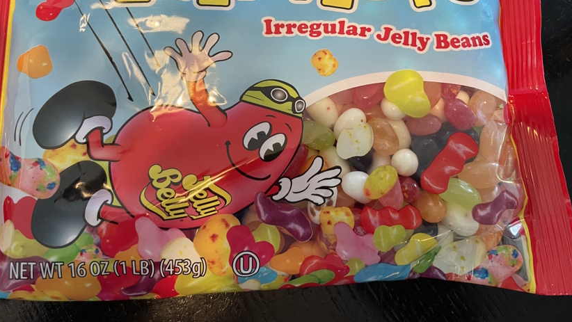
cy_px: 89
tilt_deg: -76.6
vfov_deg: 37.1
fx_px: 470
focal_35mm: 31
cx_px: 273
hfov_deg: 62.6
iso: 200
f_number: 1.6
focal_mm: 4.2
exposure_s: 1/60
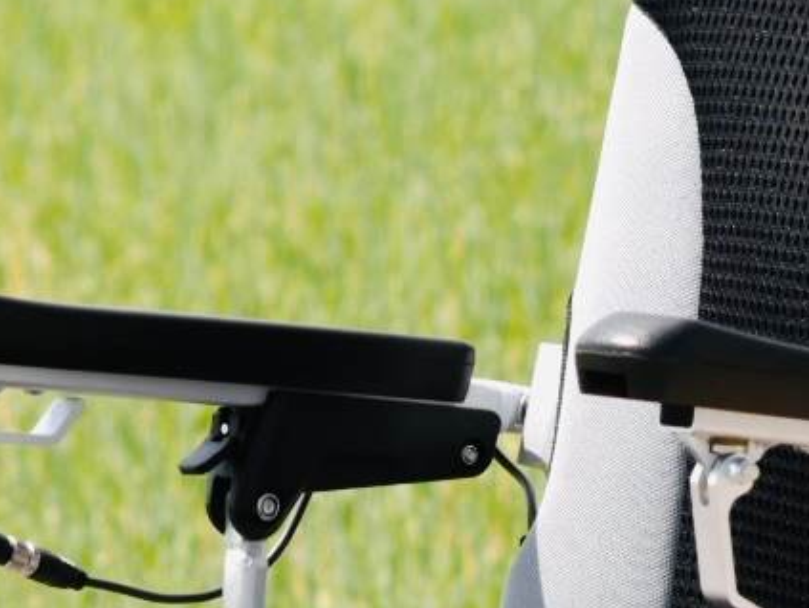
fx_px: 11298
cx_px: 419
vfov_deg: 3.1
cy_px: 1000
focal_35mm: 483
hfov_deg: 4.1
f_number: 3.5
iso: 100
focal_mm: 45
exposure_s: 1/800
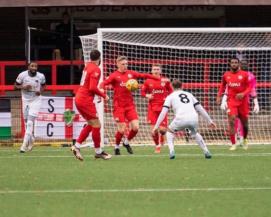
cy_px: 120
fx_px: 4846
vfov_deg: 2.6
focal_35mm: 604
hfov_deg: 3.2
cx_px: 130
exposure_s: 1/1000
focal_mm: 280
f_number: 4
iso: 2000
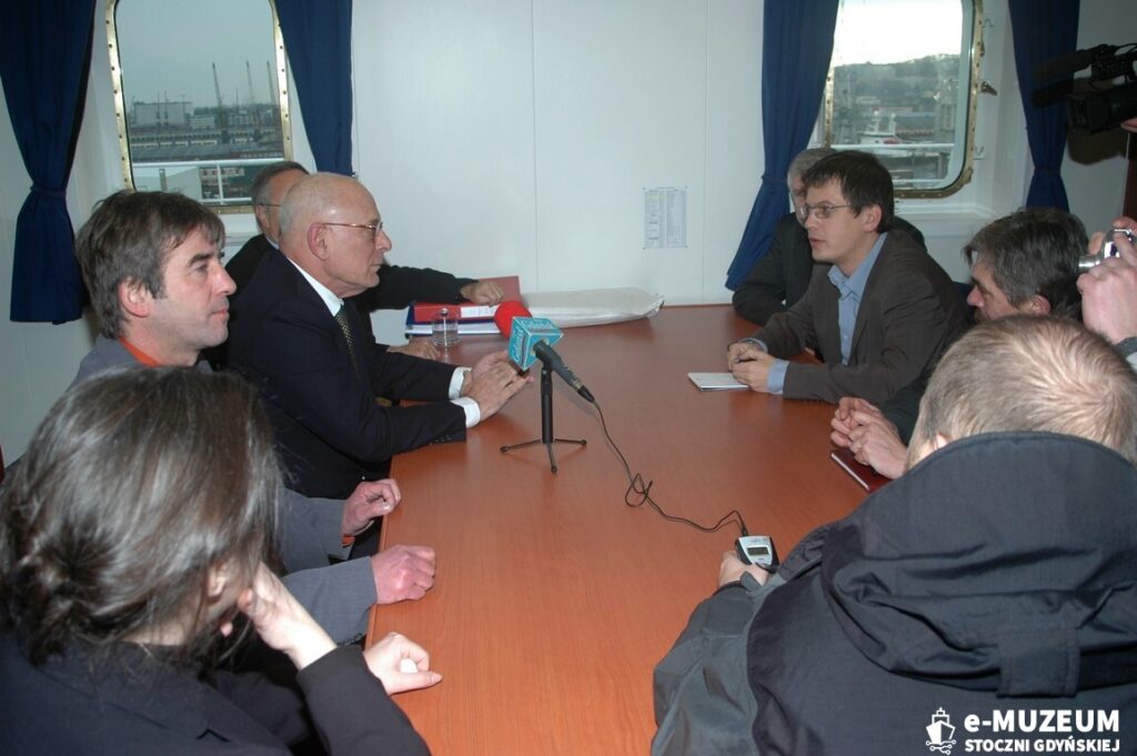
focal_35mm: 36
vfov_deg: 36.8
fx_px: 1136
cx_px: 568
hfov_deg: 53.2
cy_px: 378
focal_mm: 24
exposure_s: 1/60
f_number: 5.6
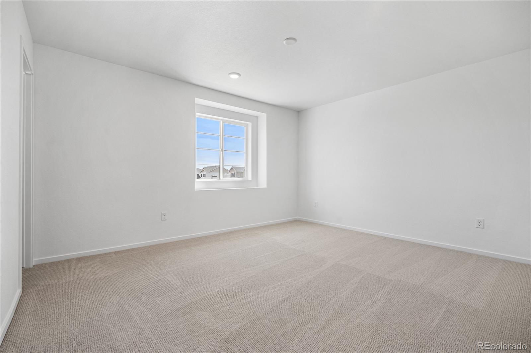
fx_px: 236
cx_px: 266
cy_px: 176
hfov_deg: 96.8
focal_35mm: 16
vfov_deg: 73.7
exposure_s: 1/250
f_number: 8
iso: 200
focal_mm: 16
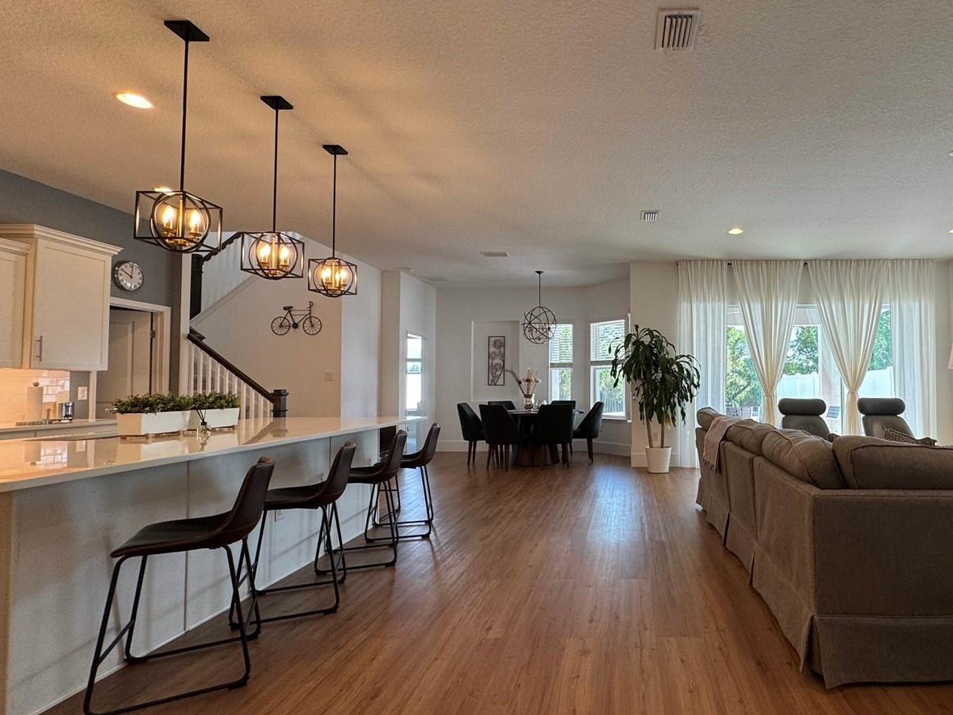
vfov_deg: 68.7
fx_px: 523
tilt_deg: +1.9
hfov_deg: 82.1
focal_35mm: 19
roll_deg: -0.1
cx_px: 626
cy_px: 366
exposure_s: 1/120
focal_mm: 2.22
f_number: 2.2
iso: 100
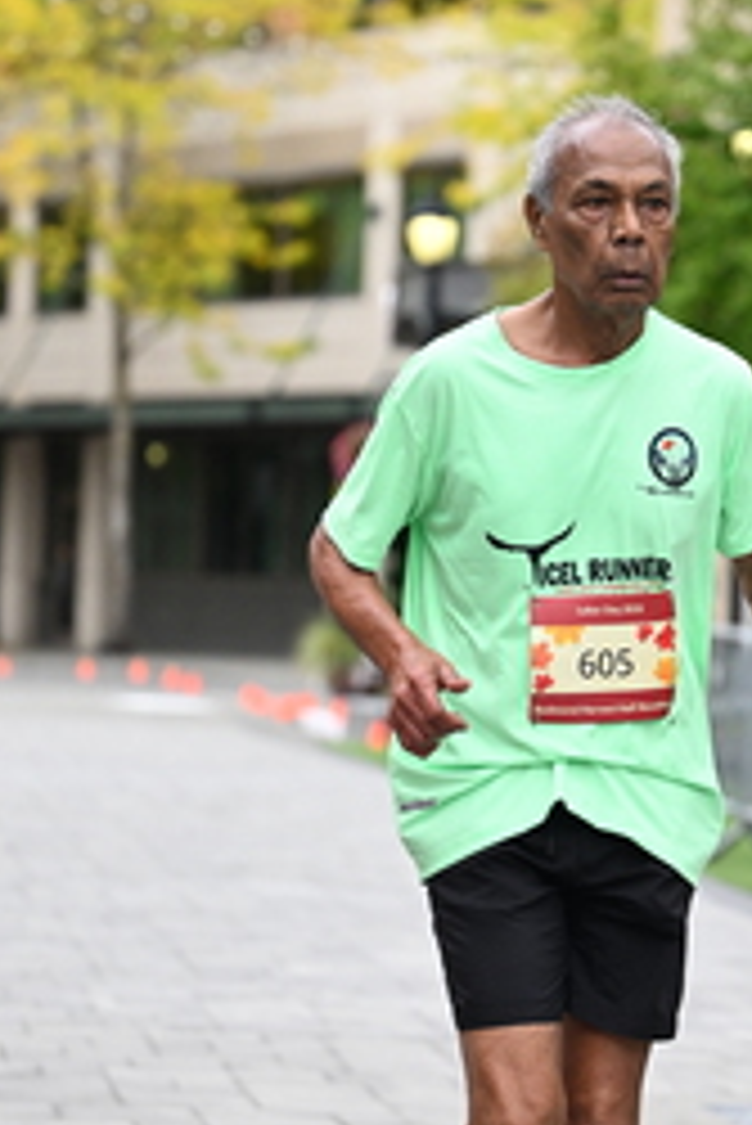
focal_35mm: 187
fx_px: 5851
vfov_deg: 11.0
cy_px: 576
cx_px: 642
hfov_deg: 7.3
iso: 1600
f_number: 2.8
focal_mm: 85
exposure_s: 1/5000
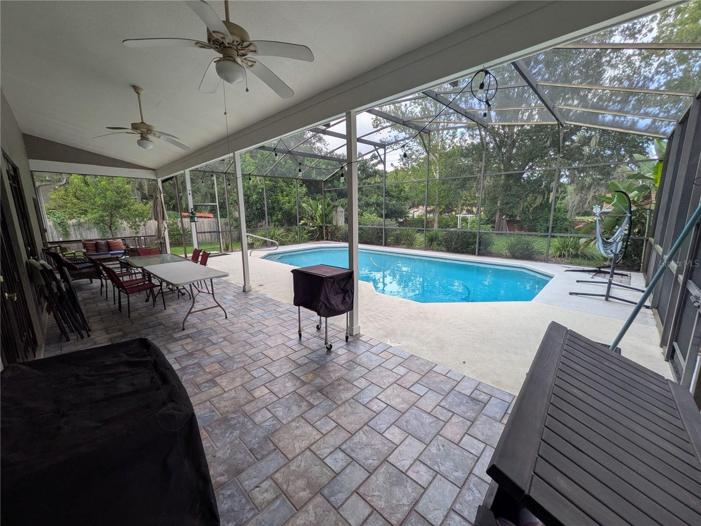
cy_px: 263
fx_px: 284
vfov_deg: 85.7
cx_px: 350
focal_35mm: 14
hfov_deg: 102.1
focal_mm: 1.83
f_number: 2.2
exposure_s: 1/250
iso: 40
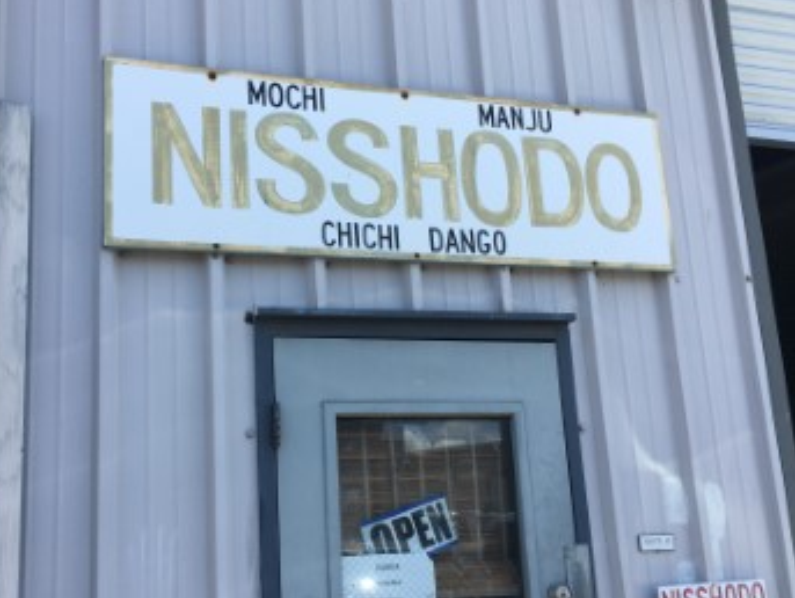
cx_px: 338
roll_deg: +0.5
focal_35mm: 38
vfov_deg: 37.7
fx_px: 874
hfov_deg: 48.8
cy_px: 341
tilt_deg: +9.1
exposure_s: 1/732
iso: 25
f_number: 2.2
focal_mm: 4.15
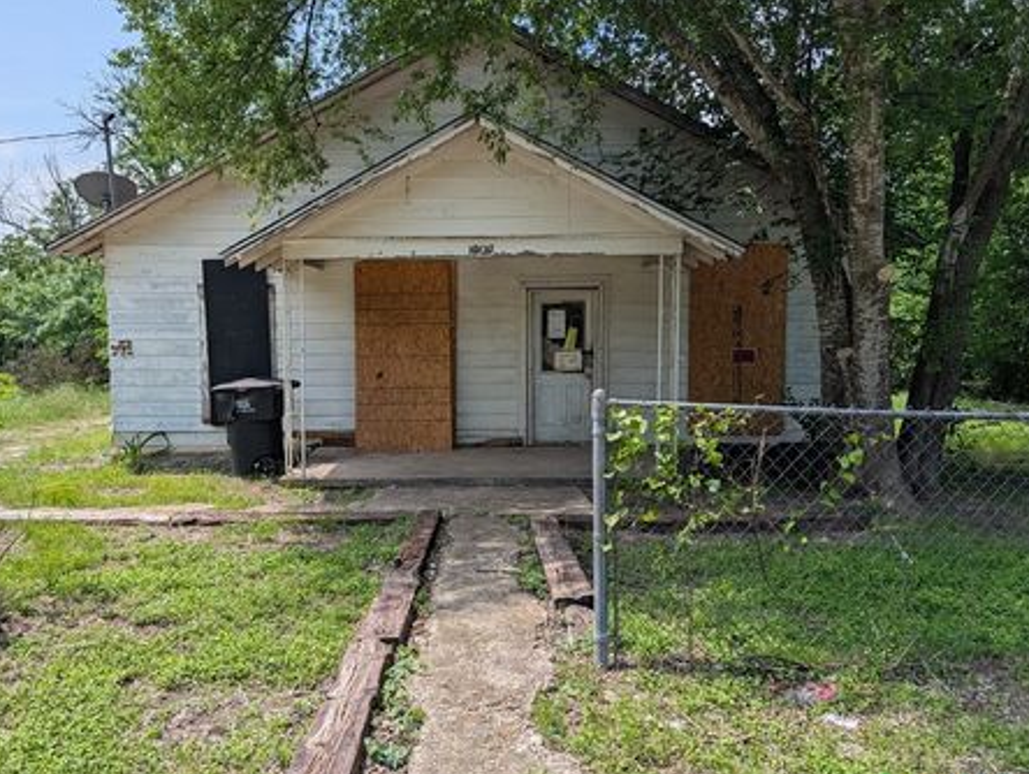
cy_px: 394
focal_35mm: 27
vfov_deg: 51.4
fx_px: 803
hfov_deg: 65.1
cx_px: 459
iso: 19
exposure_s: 1/1252
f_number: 1.68
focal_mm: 6.9
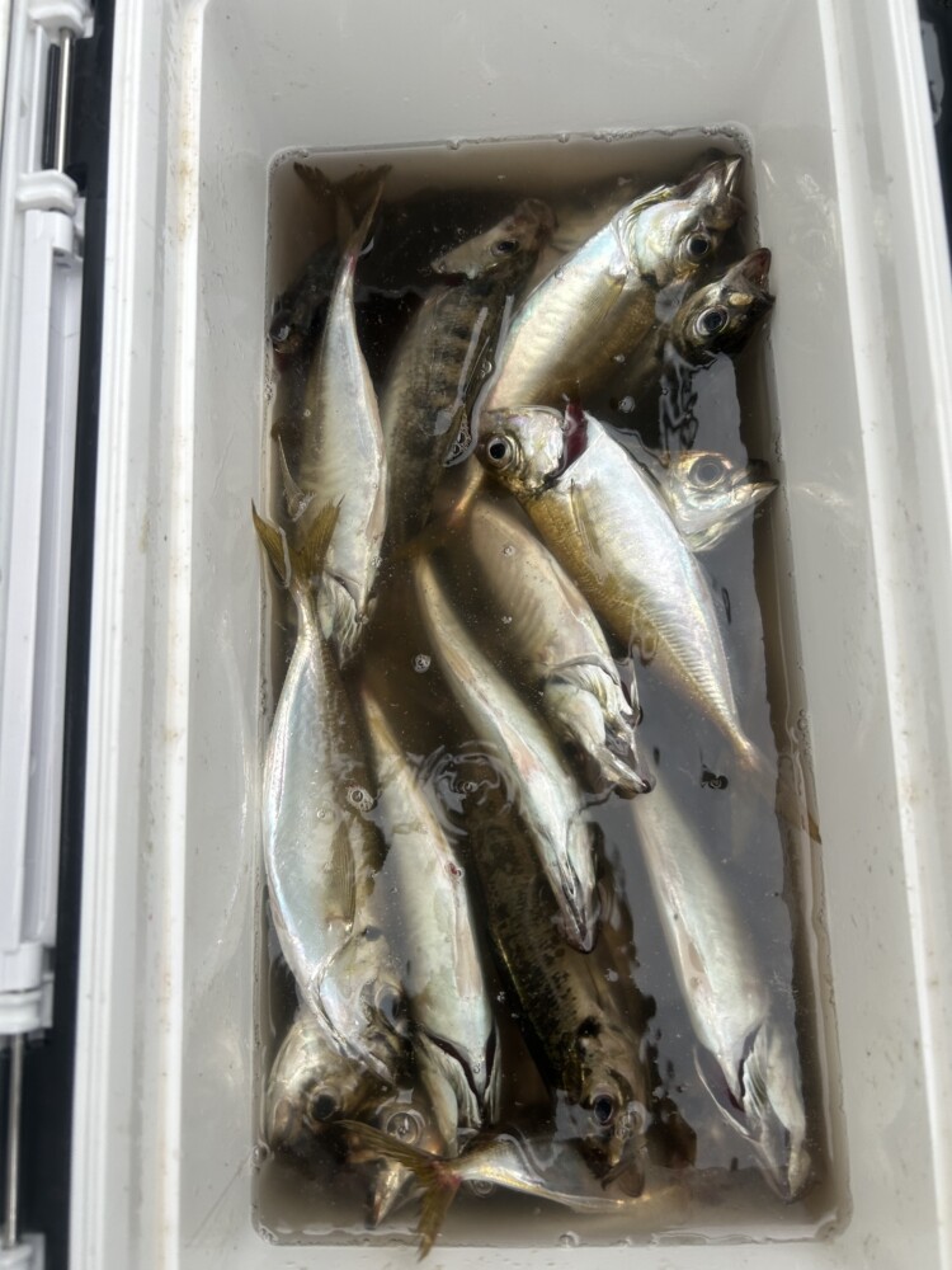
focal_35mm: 26
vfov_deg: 67.3
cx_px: 476
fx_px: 953
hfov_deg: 53.1
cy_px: 635
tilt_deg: -78.0
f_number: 1.5
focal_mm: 5.7
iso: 40
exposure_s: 1/270
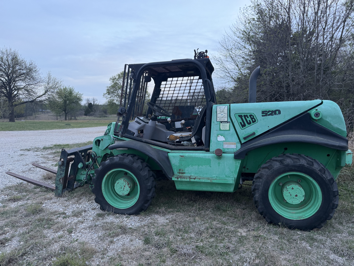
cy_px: 133
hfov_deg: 71.6
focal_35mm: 24
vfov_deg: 56.8
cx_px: 177
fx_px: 245
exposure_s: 1/100
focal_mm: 6.76
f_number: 1.78
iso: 200
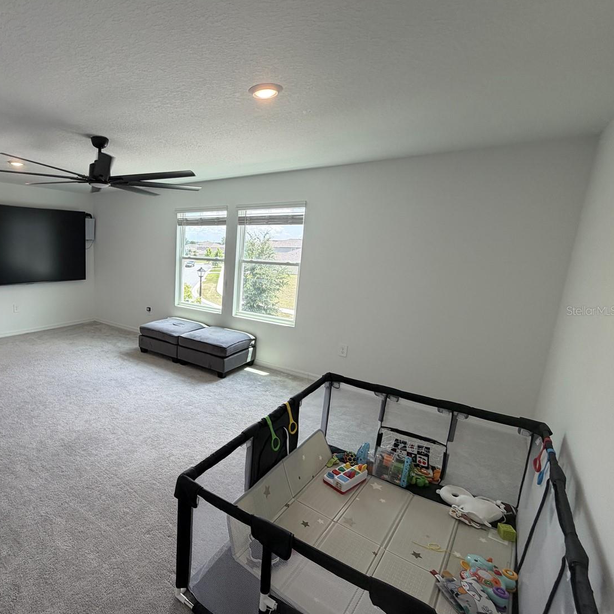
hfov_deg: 76.2
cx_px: 172
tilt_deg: -10.9
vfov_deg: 80.7
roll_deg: -1.4
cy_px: 310
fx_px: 361
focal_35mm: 18
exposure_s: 1/120
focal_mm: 2.22
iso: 64
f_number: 2.2
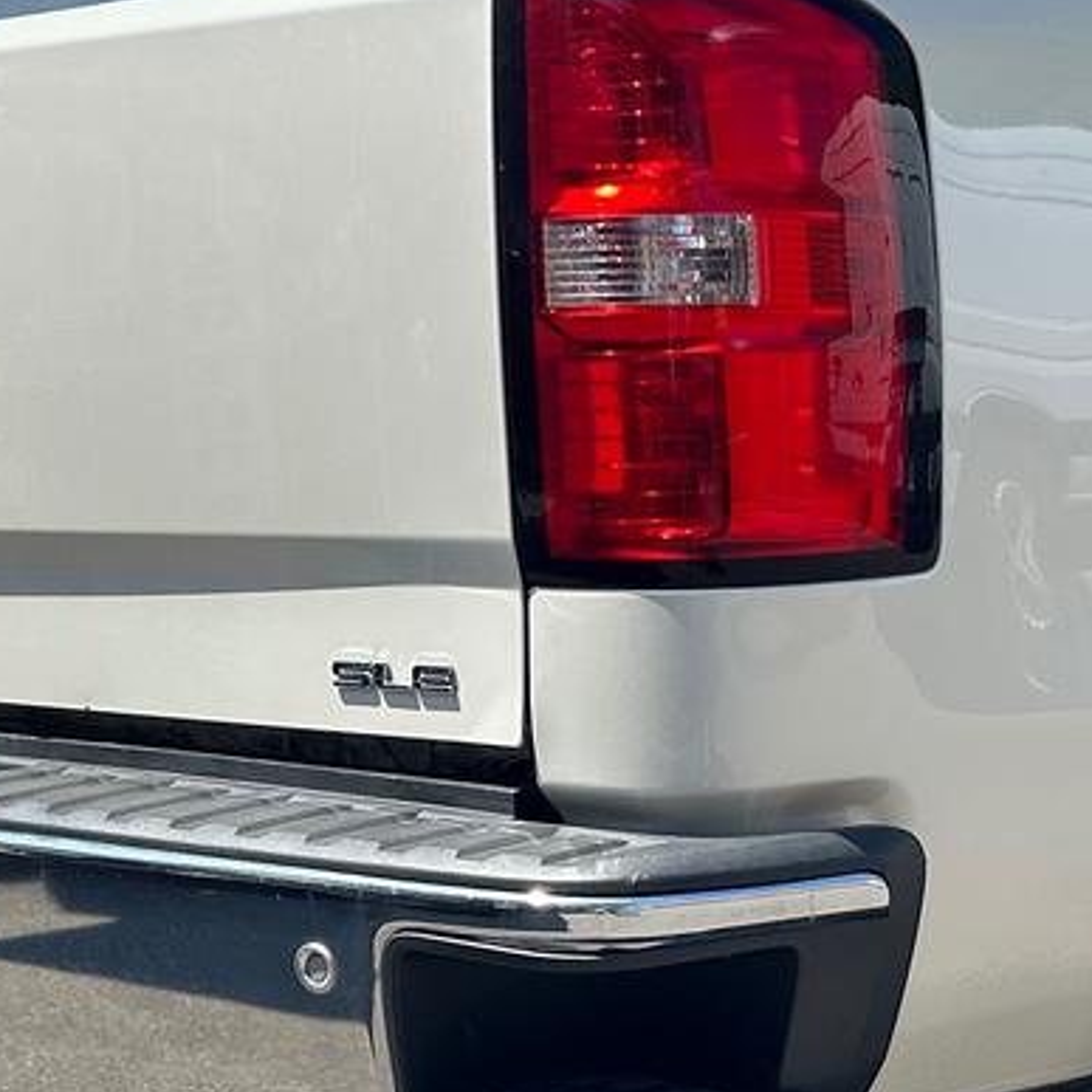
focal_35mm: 76
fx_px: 2712
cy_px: 652
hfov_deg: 22.5
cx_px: 821
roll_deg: +2.3
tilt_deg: -6.3
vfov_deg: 22.7
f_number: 1.5
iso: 50
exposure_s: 1/3356
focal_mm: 5.7
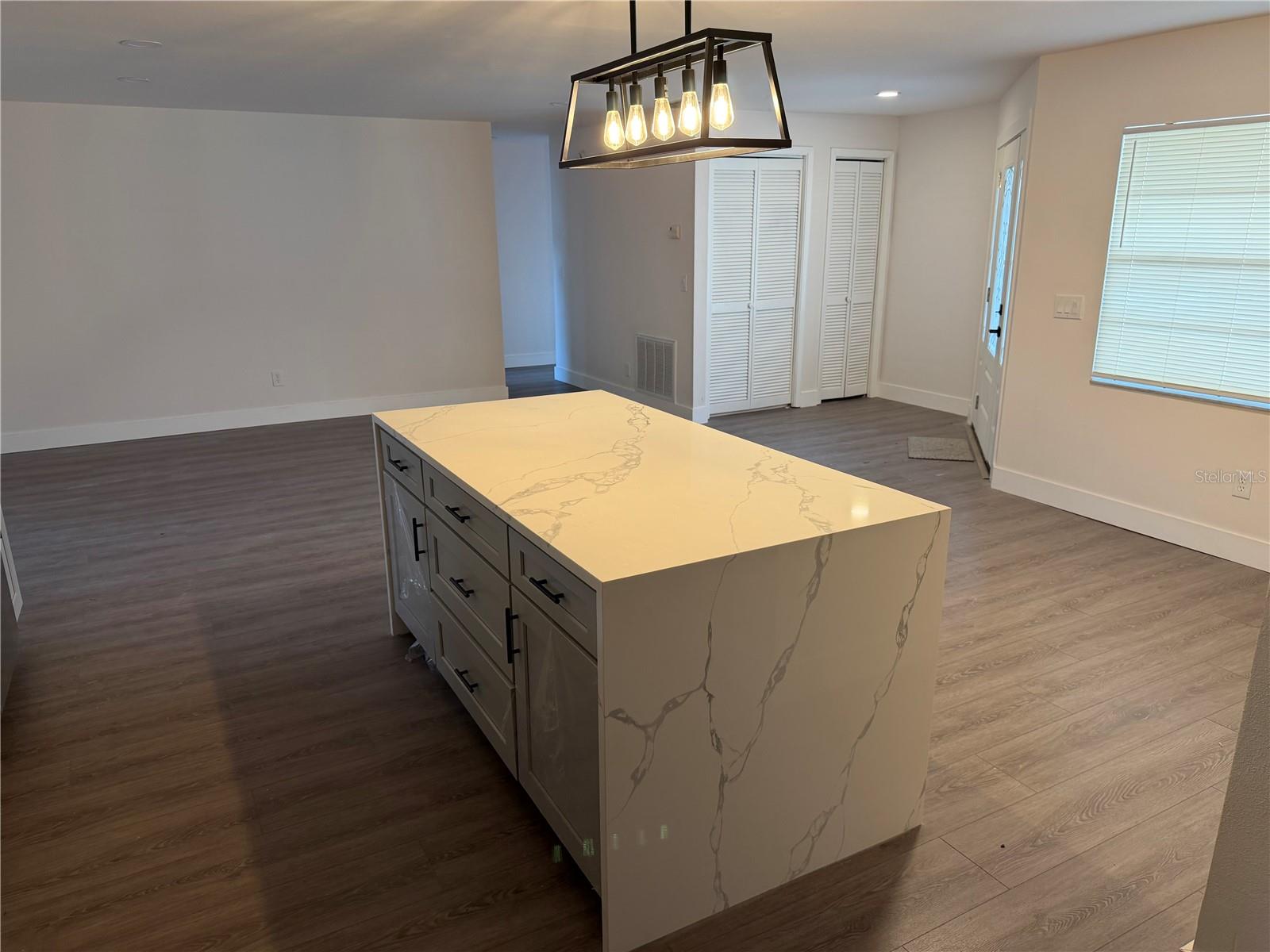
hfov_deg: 71.6
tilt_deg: -16.3
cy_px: 476
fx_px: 881
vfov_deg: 56.8
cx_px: 635
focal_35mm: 24
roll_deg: +0.5
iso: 160
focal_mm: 6.76
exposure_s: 1/120
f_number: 1.78
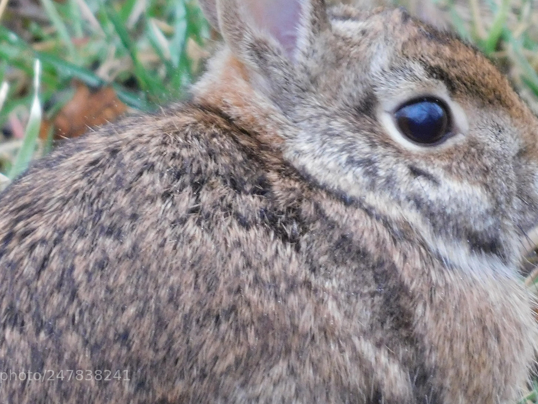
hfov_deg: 1.5
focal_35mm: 1286
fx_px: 19989
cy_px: 128
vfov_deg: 1.2
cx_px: 262
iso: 800
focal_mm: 160
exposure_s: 1/25
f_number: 6.5
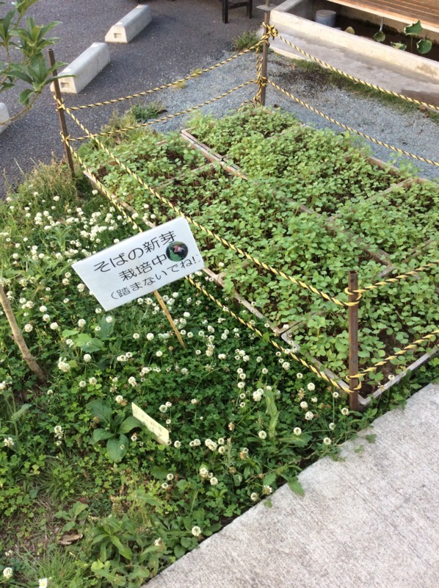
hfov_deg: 44.1
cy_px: 294
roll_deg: +1.7
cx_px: 220
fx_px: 542
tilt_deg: -42.0
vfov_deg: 56.9
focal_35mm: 32
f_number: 2.4
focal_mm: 3.3
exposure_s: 1/120
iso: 50
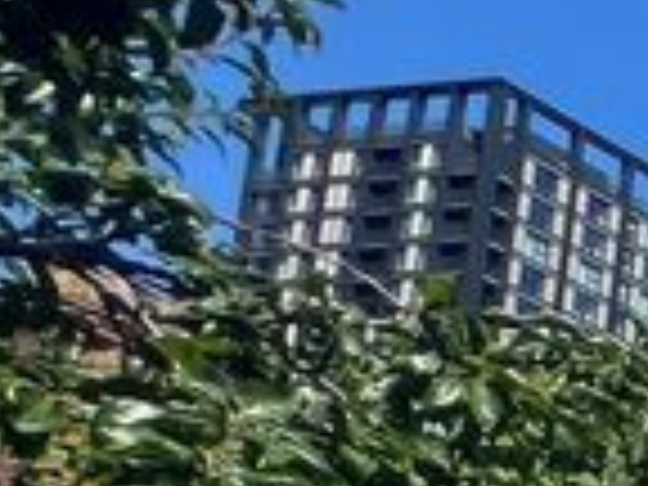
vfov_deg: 12.6
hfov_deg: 8.7
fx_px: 1872
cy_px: 1024
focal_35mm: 100
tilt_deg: +9.1
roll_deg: +0.7
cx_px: 2462
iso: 32
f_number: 1.8
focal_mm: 1.57
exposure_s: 1/1946
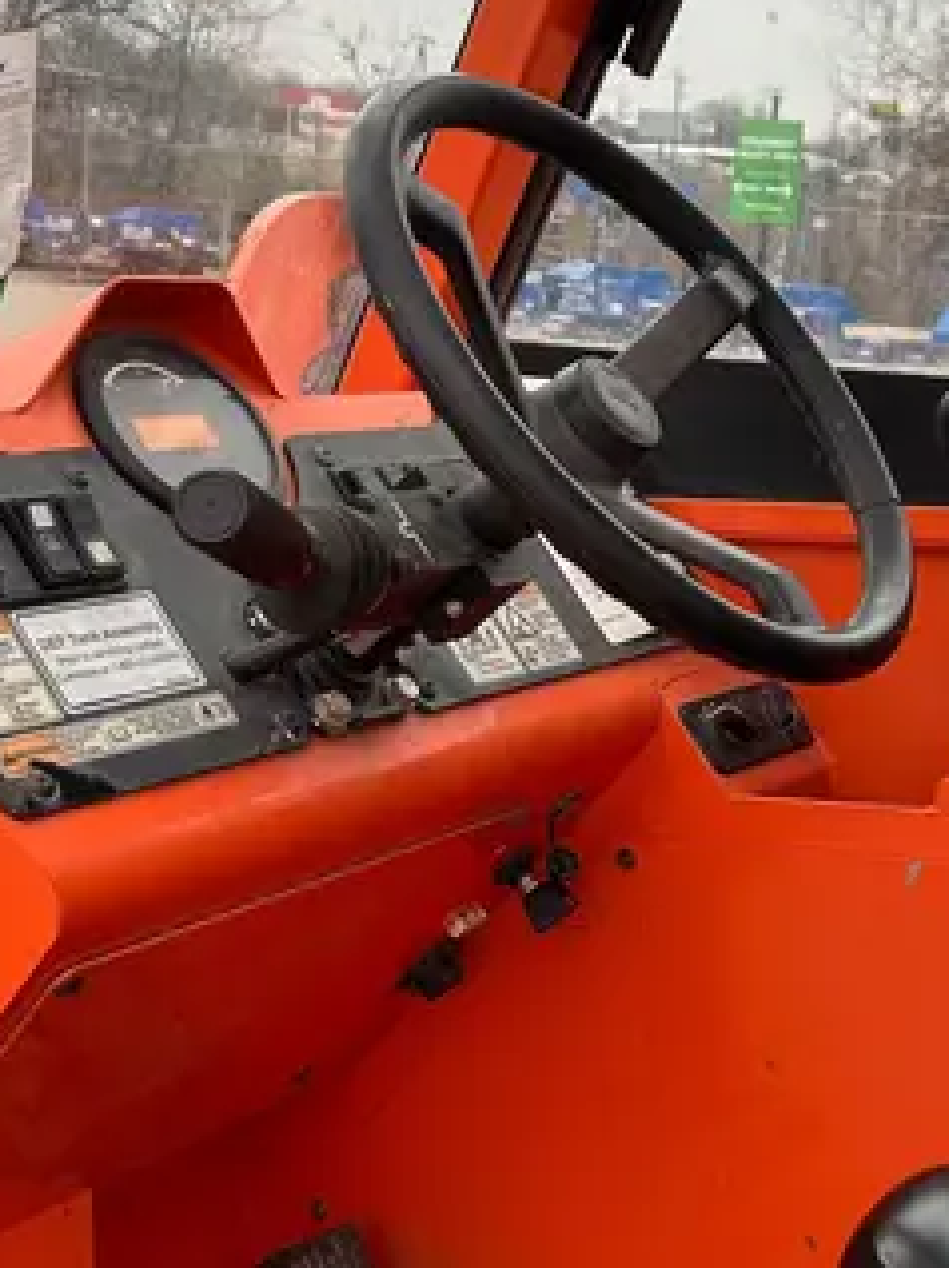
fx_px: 2196
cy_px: 624
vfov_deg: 32.2
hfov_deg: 24.1
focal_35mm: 60
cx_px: 726
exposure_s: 1/121
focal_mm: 5.7
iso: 32
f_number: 1.5
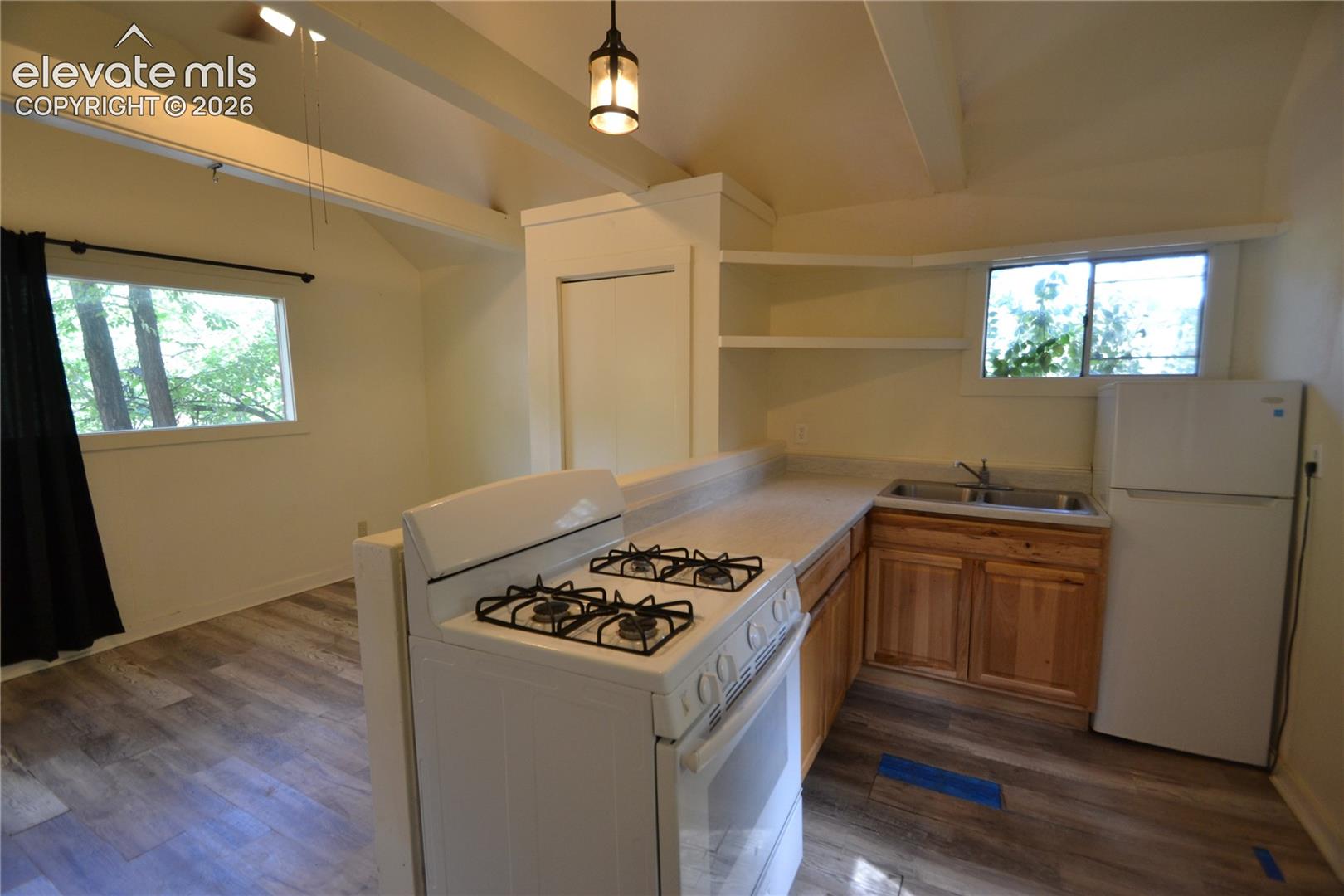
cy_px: 448
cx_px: 672
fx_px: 560
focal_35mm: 15
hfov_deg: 100.4
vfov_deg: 77.3
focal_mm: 10
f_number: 3.5
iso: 500
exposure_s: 1/60
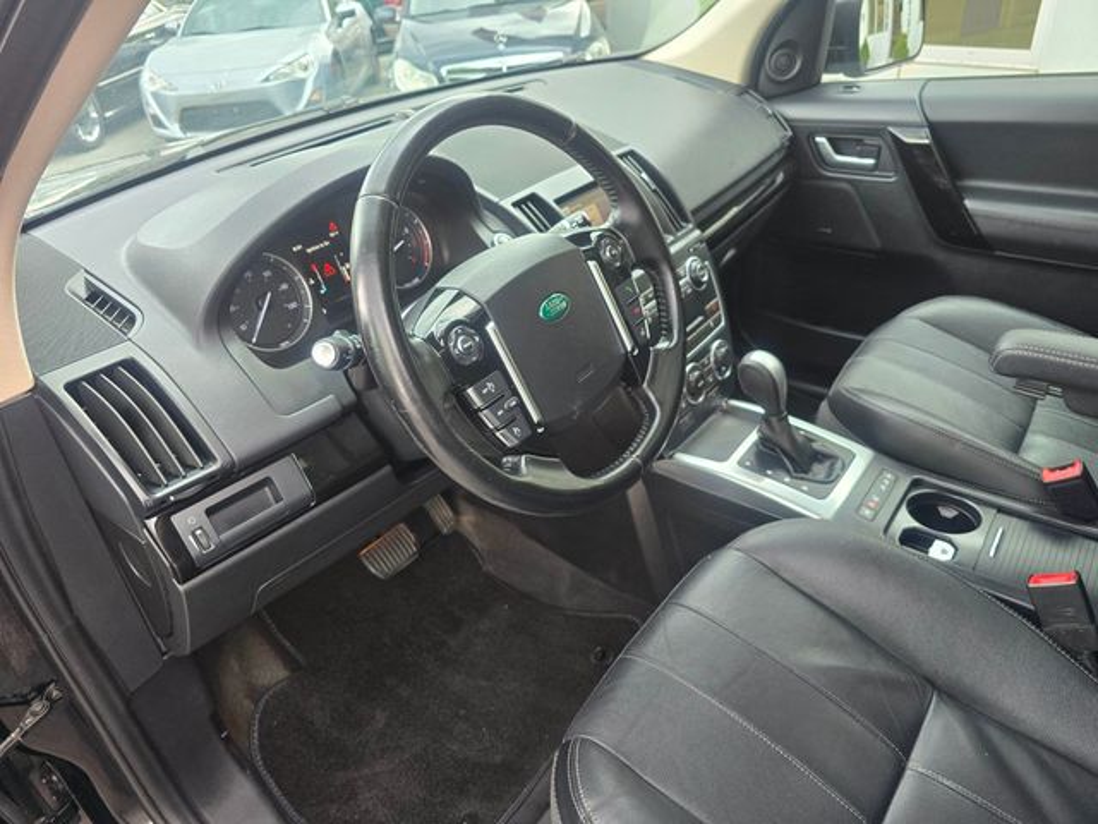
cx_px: 549
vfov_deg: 58.9
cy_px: 412
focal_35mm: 23
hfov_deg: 73.9
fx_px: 730
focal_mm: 6.3
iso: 160
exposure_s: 1/180
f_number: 1.7
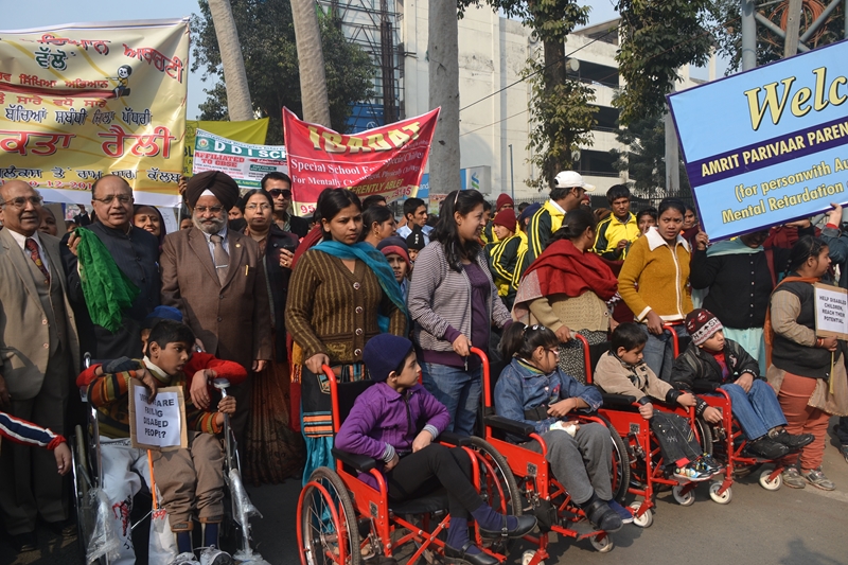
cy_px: 282
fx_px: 706
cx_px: 424
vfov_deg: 43.6
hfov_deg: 61.9
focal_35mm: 30
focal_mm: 20
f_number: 6.3
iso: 100
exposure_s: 1/160
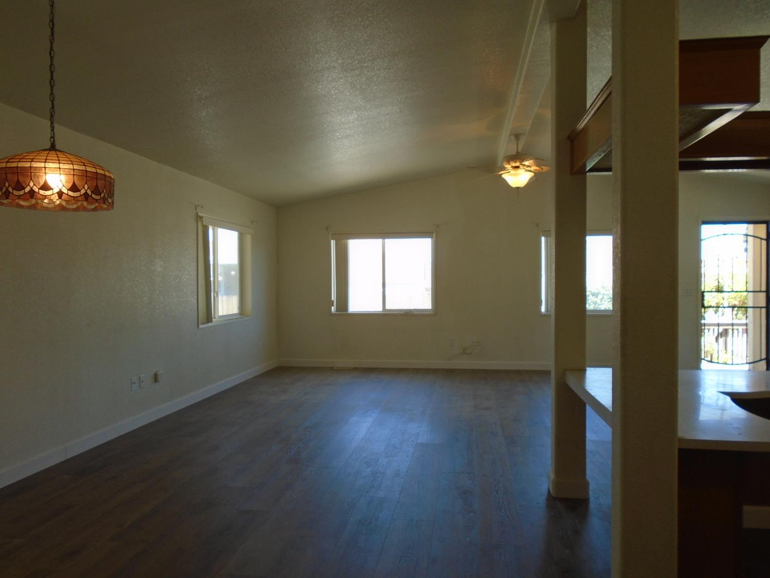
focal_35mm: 26
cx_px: 385
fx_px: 578
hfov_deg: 67.3
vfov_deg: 53.1
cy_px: 289
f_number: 3.2
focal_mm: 4.6
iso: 100
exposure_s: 1/40
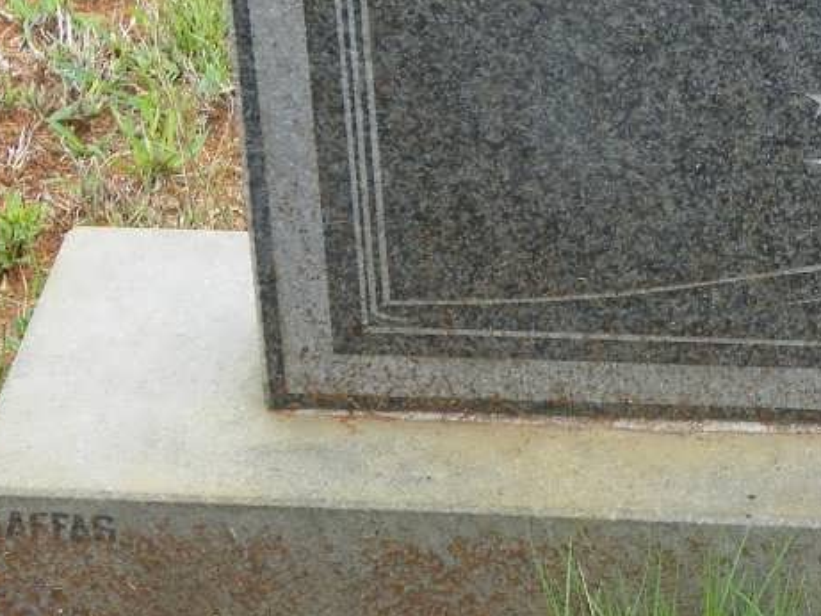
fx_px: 6856
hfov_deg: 6.8
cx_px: 1045
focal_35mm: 289
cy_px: 84
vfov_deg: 5.1
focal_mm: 19.7
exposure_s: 1/160
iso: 64
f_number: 4
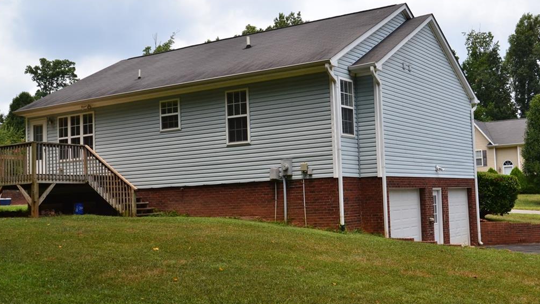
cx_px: 271
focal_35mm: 48
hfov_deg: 42.9
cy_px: 142
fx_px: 687
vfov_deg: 24.9
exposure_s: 1/400
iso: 400
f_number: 11
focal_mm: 30
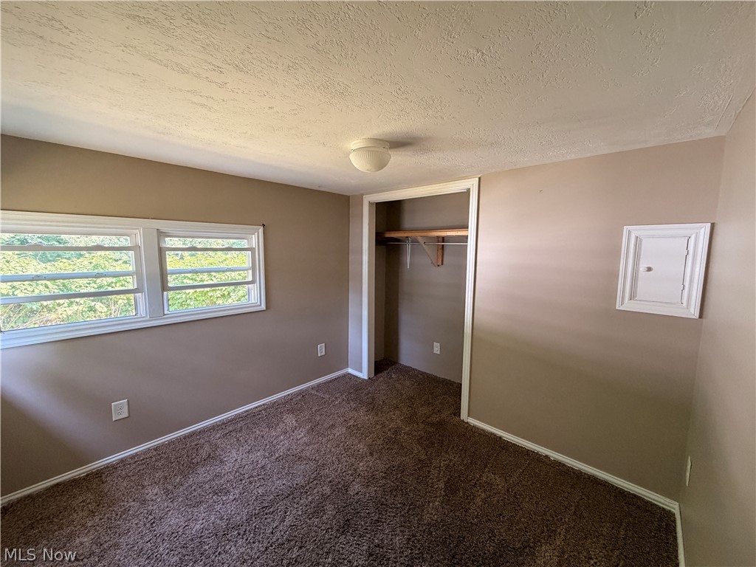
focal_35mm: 14
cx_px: 378
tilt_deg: -4.7
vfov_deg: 85.7
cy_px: 284
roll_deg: -0.2
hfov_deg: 102.1
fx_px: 306
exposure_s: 1/67
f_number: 2.2
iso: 320
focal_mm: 2.22
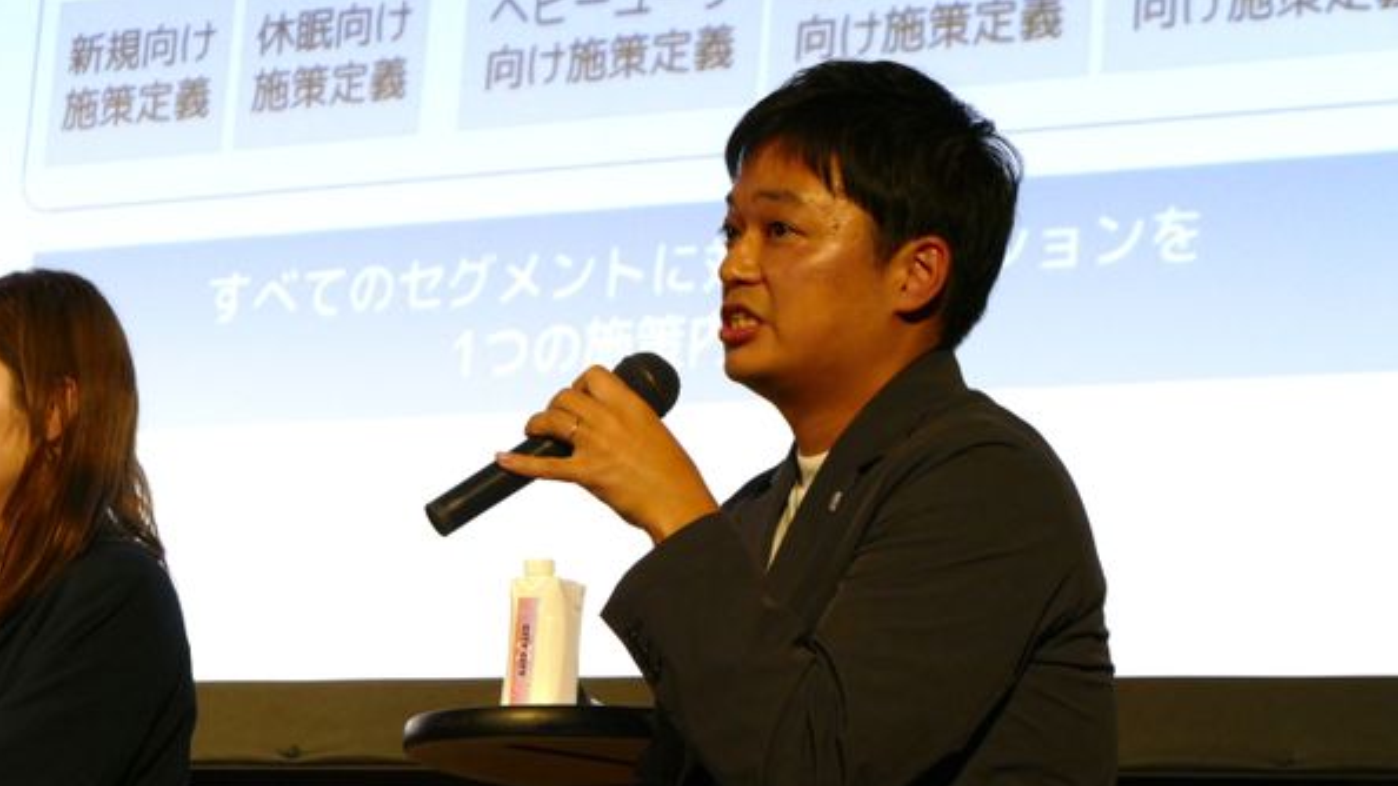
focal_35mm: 129
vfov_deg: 9.4
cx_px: 694
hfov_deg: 16.6
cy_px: 466
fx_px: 4782
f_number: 8
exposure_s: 1/80
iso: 1600
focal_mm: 44.41
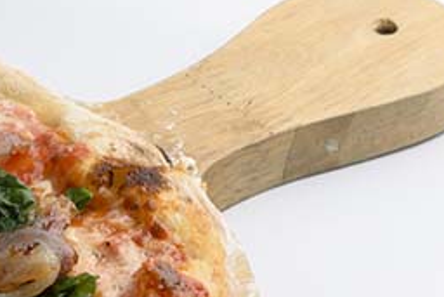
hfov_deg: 6.4
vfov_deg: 4.3
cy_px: 354
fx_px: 3936
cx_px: -147
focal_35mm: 319
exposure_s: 1/200
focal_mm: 85
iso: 80
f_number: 8.5
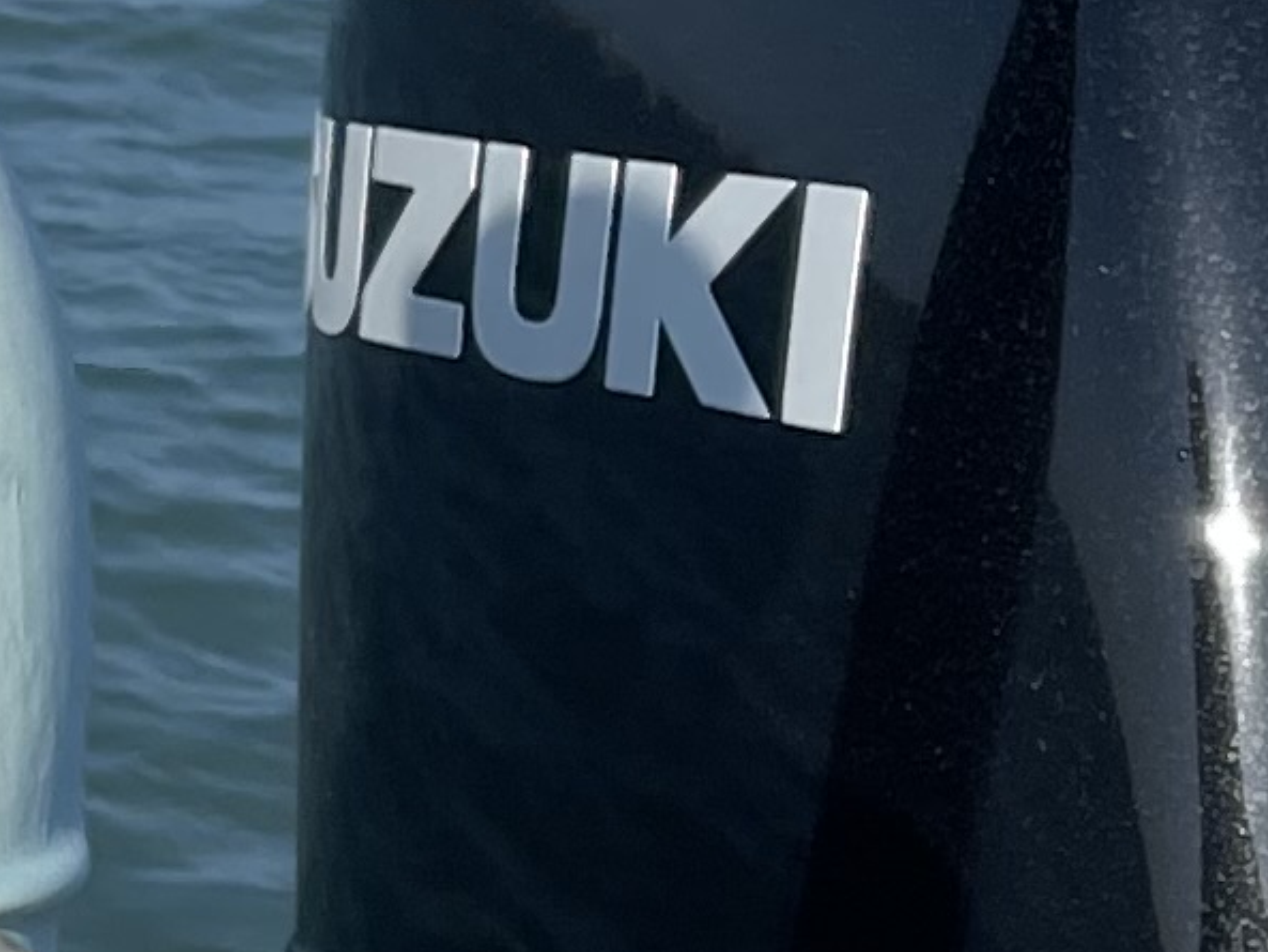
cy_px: -60
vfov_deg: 8.7
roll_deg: -1.1
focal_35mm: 170
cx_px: -900
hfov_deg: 11.0
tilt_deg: -10.6
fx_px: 6228
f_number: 1.6
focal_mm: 5.1
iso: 32
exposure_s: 1/3922
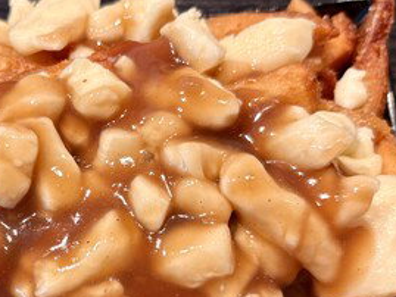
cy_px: 212
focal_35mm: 58
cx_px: 69
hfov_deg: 32.2
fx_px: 664
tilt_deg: -63.7
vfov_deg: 25.0
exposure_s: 1/70
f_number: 1.6
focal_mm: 5.96
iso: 125
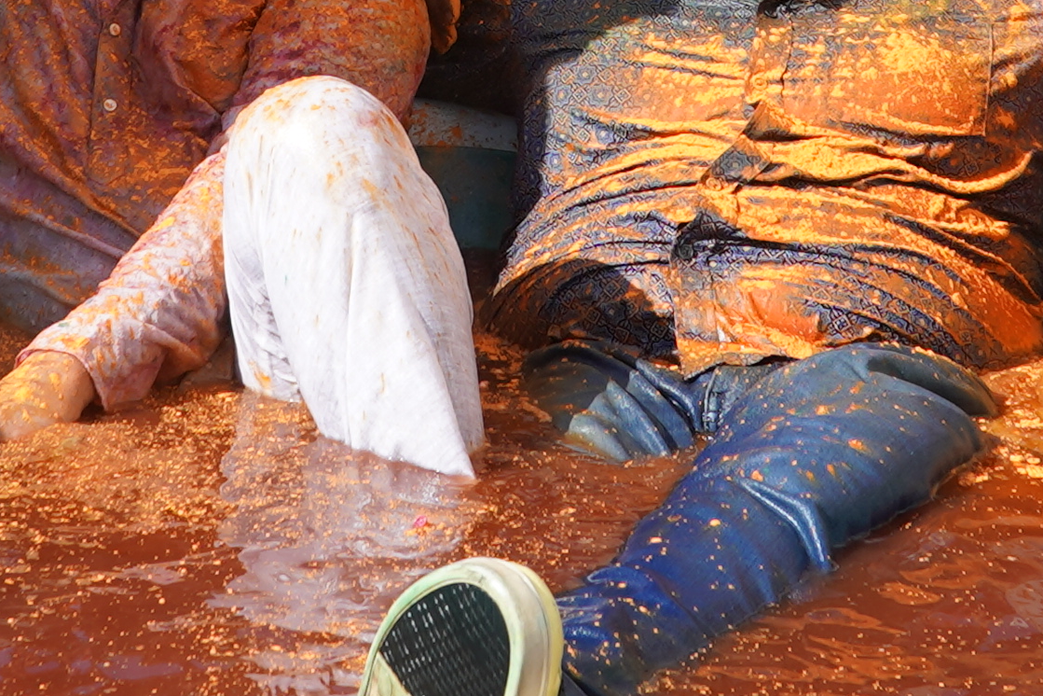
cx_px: 417
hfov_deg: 18.7
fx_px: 3158
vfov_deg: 12.1
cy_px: -292
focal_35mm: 109
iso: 100
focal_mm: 21
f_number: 6.3
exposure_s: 1/200
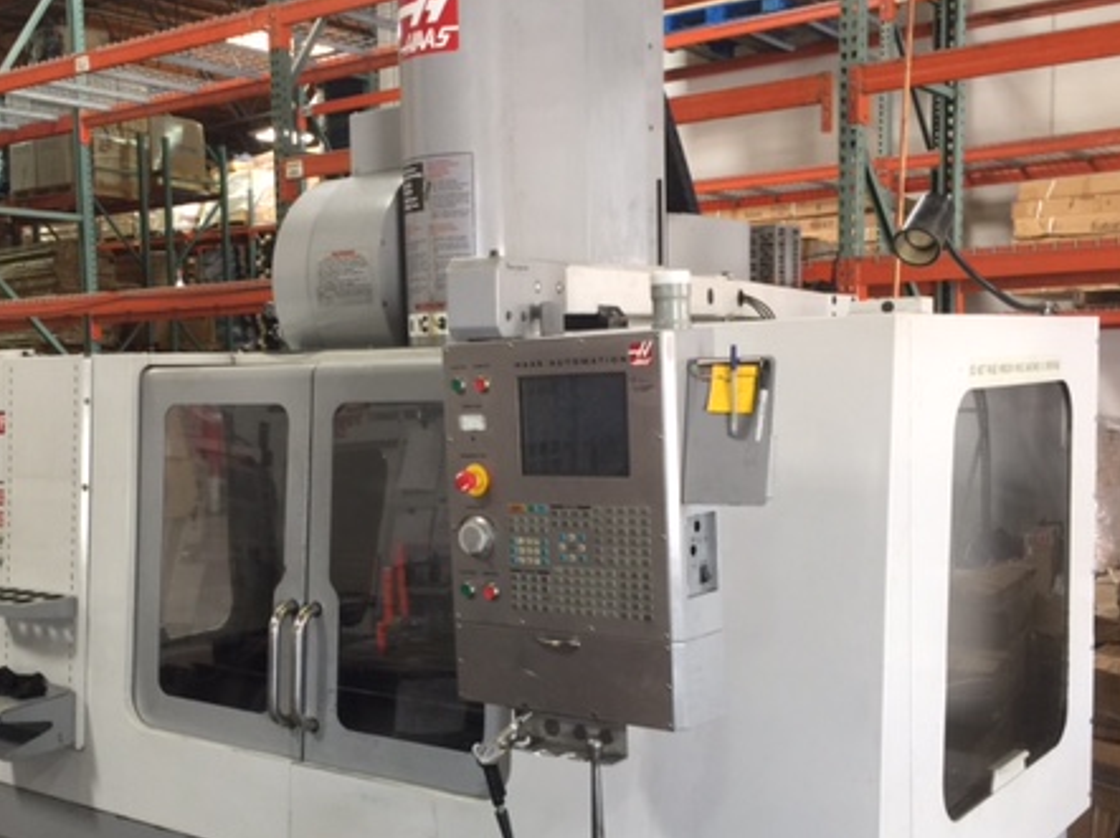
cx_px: 438
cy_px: 519
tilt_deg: -6.5
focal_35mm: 42
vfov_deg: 34.2
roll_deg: +1.7
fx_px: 1358
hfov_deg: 44.5
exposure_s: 1/15
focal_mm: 4.15
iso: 32
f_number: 2.2
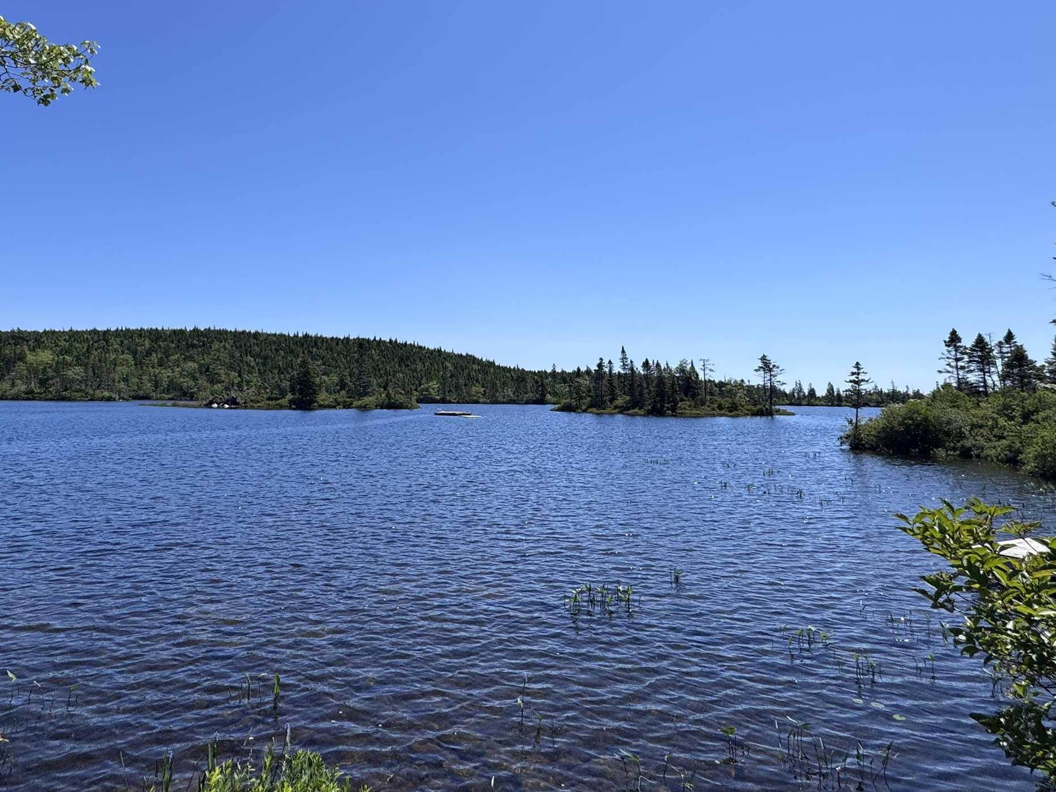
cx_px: 462
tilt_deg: +9.3
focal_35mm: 23
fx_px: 702
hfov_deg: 73.6
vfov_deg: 58.0
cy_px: 288
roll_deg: -0.8
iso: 50
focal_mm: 2.22
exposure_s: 1/2985
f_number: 2.2
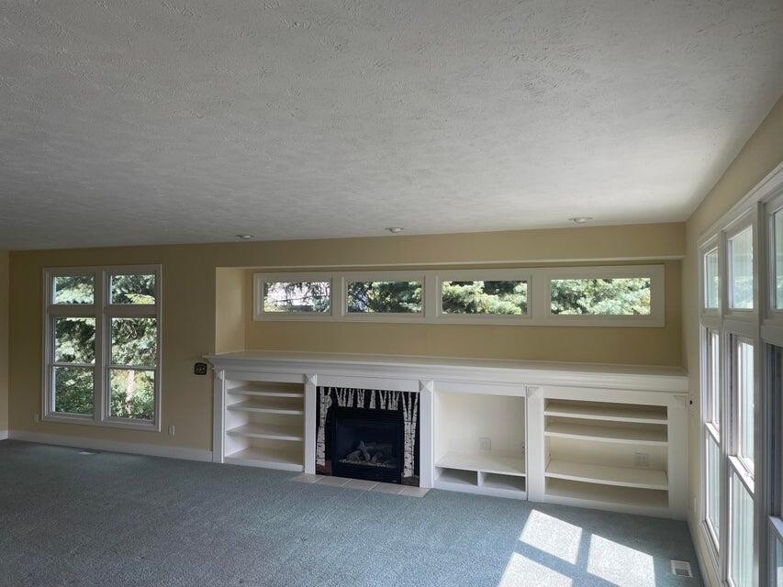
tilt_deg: +1.7
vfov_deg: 53.1
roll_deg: +0.5
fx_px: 588
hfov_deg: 67.3
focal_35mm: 26
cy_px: 294
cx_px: 392
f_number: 1.6
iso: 32
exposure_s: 1/243
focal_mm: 4.2
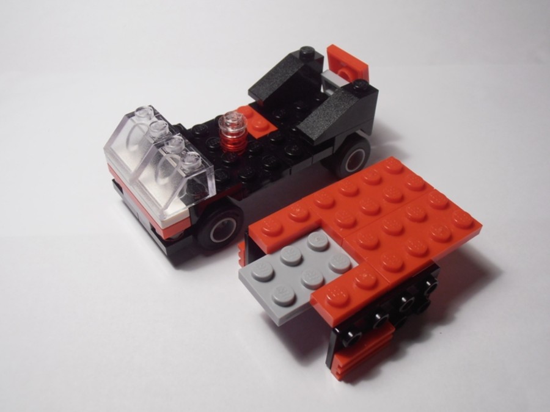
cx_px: 275
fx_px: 588
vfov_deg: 38.7
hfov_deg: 50.1
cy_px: 206
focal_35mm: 37
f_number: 3.9
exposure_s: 1/40
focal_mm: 6.61
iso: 80
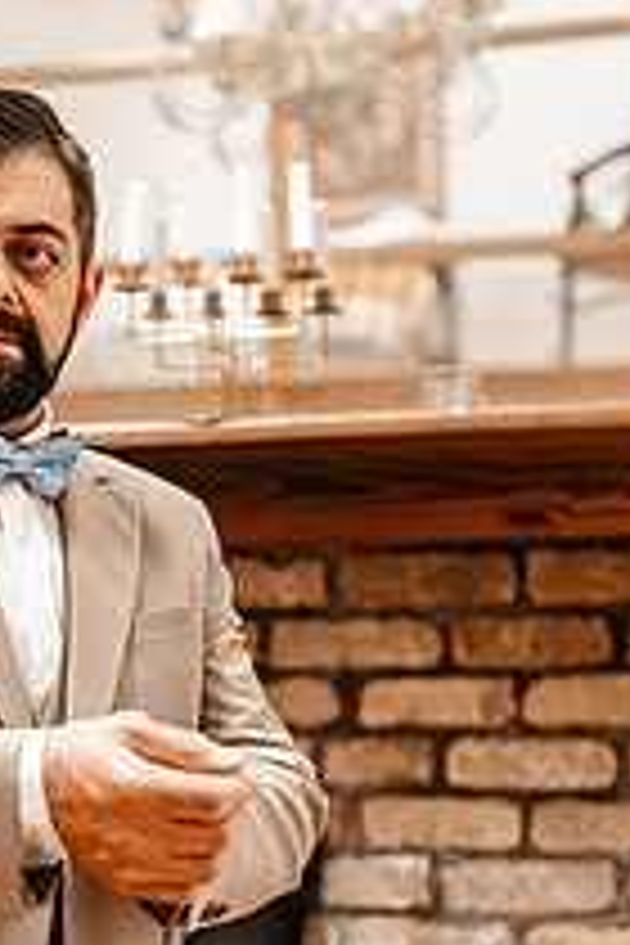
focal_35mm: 75
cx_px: 140
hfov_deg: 18.0
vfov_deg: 26.5
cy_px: 756
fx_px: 1969
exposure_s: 1/200
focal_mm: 35
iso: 500
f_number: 1.4
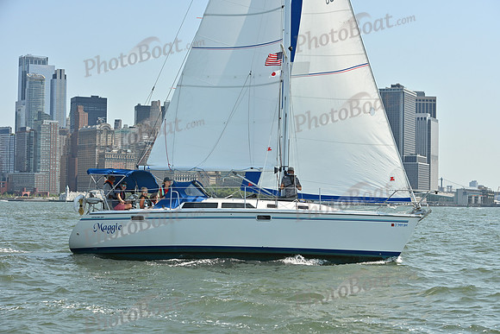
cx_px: 250
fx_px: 972
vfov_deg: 19.5
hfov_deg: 28.8
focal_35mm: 70
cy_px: 167
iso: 320
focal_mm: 70
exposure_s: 1/1250
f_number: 8
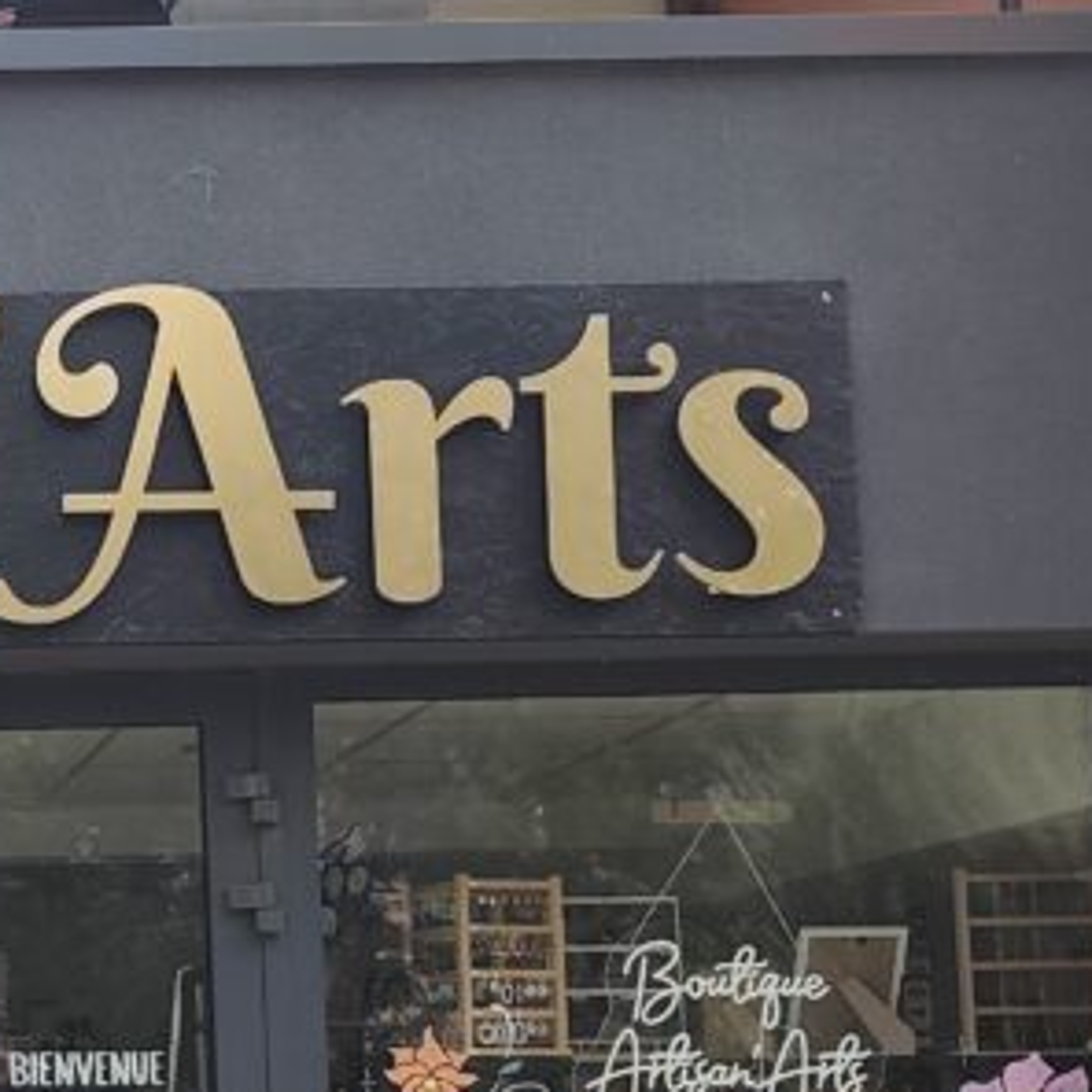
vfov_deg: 30.2
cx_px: -343
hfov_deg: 26.3
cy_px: 896
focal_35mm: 55
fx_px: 1963
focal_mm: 6.19
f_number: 1.65
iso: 50
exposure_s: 1/455
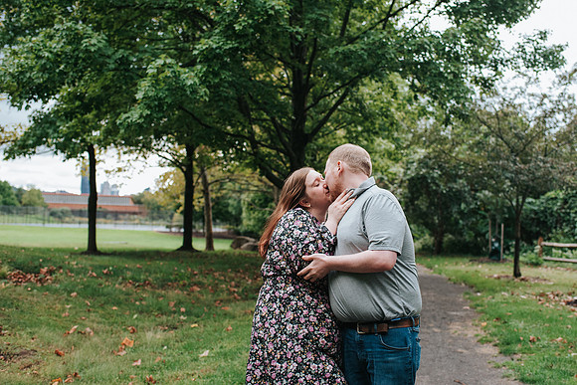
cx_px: 311
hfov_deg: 47.4
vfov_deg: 32.7
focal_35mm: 41
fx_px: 656
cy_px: 200
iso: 900
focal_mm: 35
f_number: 3.2
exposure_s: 1/400
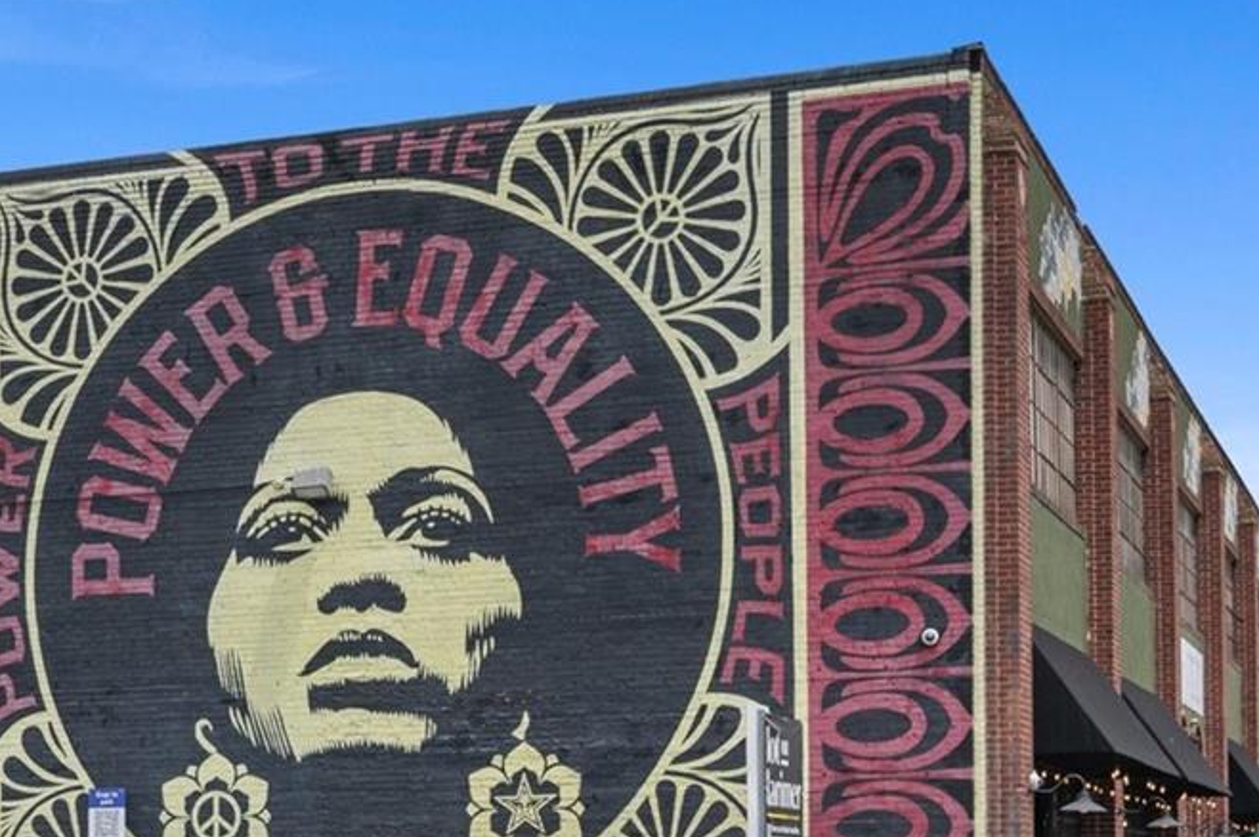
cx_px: 241
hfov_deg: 23.6
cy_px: 912
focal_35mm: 85
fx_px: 2970
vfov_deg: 15.6
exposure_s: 1/1000
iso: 360
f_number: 9
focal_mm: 35
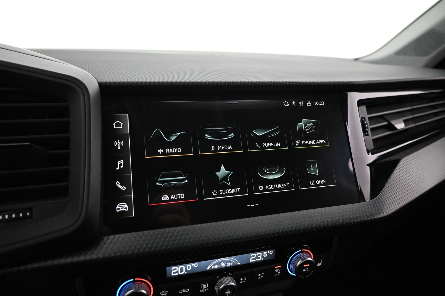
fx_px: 297
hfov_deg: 73.7
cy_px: 148
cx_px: 222
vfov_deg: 53.1
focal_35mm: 24
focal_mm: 16
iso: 4000
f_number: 3.5
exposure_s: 1/80
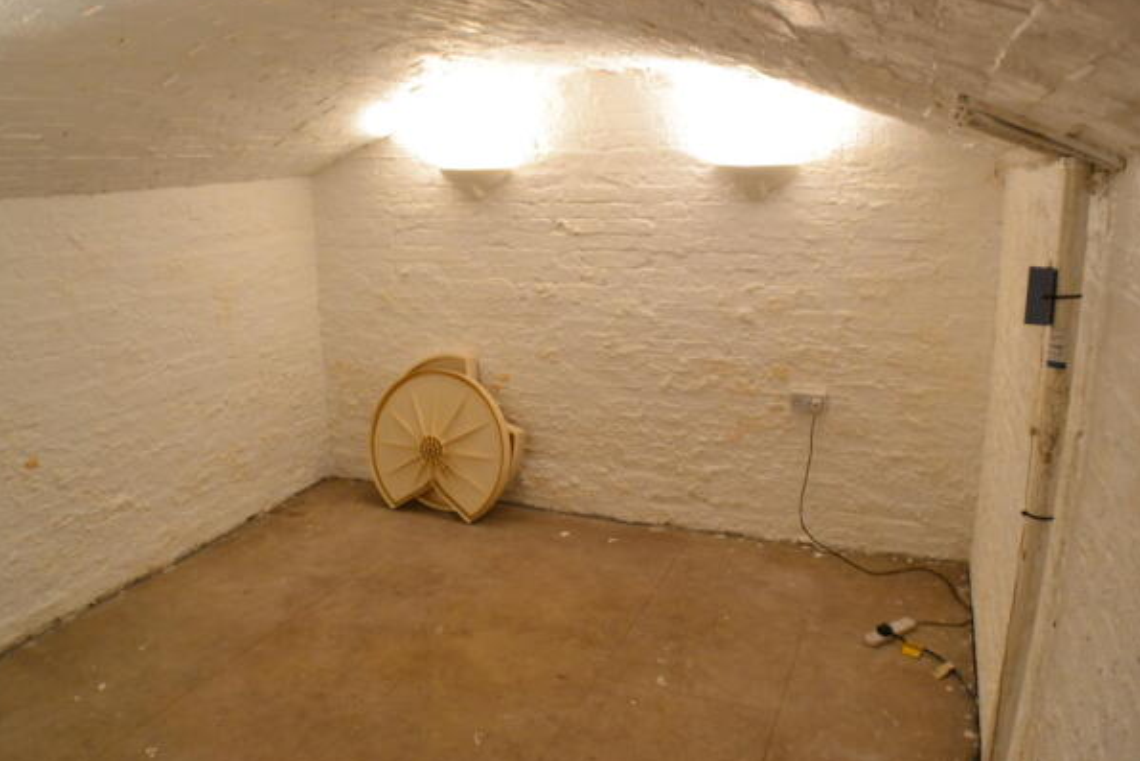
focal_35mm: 33
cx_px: 549
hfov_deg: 57.2
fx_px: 1045
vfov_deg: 40.0
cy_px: 379
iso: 800
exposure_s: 1/15
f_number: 5.6
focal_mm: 20
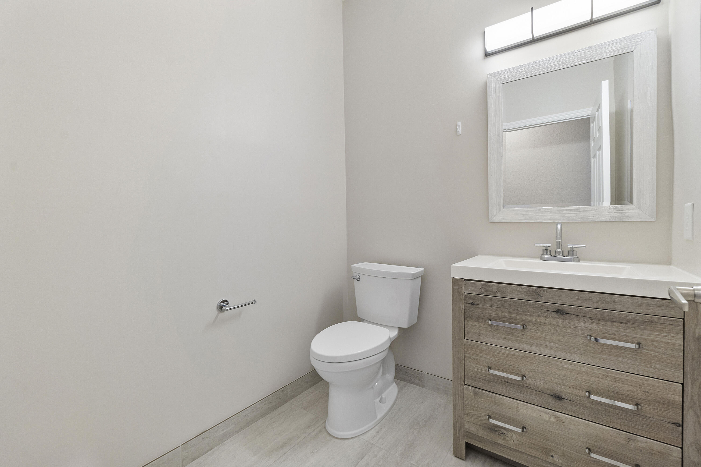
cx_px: 350
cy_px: 234
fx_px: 292
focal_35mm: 15
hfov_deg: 100.4
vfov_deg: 77.3
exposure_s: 1/5
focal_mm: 10
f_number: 11
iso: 160
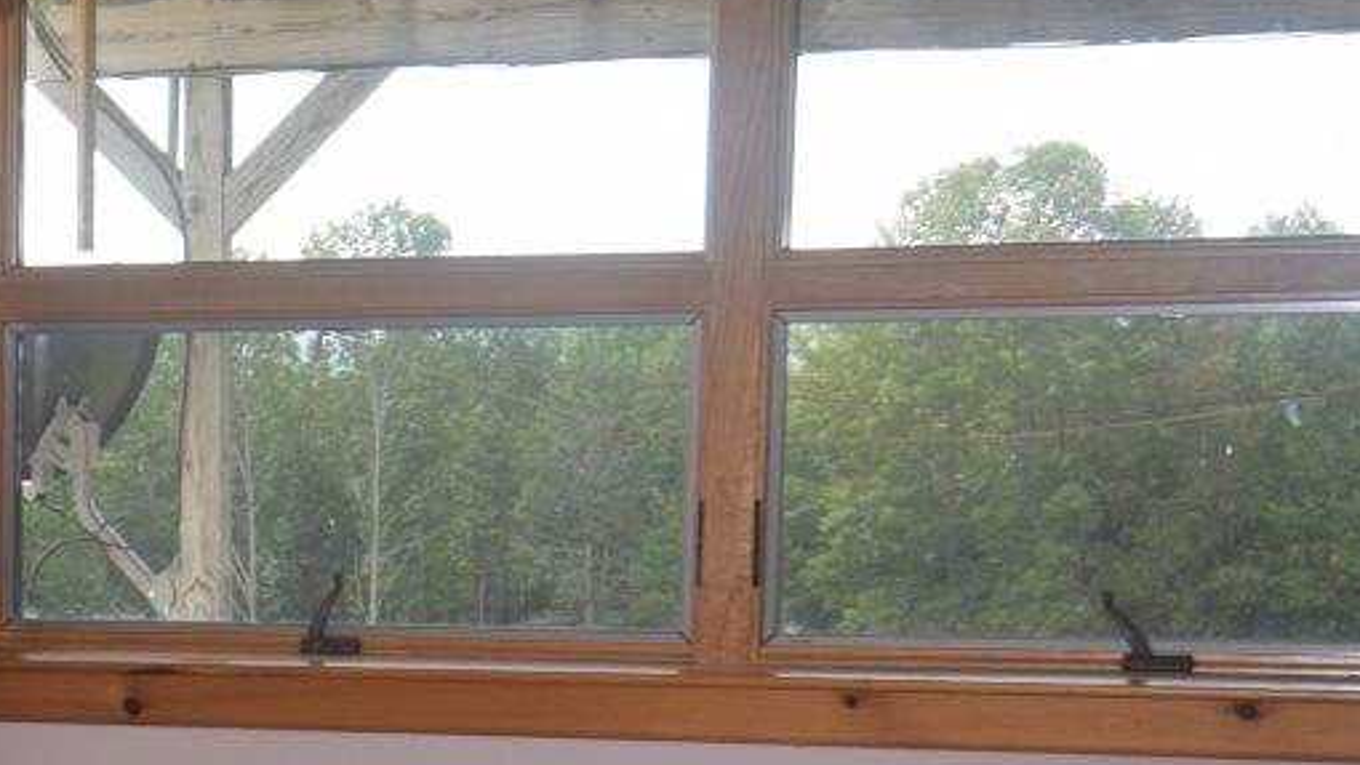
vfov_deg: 10.7
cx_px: -539
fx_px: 4003
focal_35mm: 111
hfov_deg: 17.7
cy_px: 909
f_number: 5.6
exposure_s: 1/125
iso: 180
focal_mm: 24
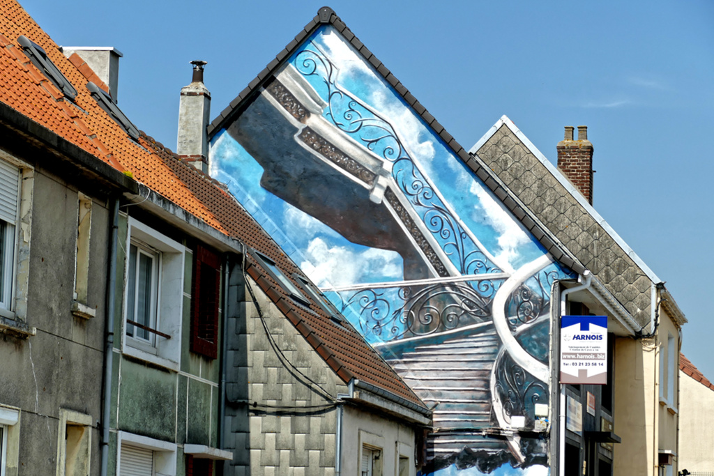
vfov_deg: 12.5
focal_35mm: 110
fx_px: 2182
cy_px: 238
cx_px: 357
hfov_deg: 18.6
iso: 125
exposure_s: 1/1600
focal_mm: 40
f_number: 3.9
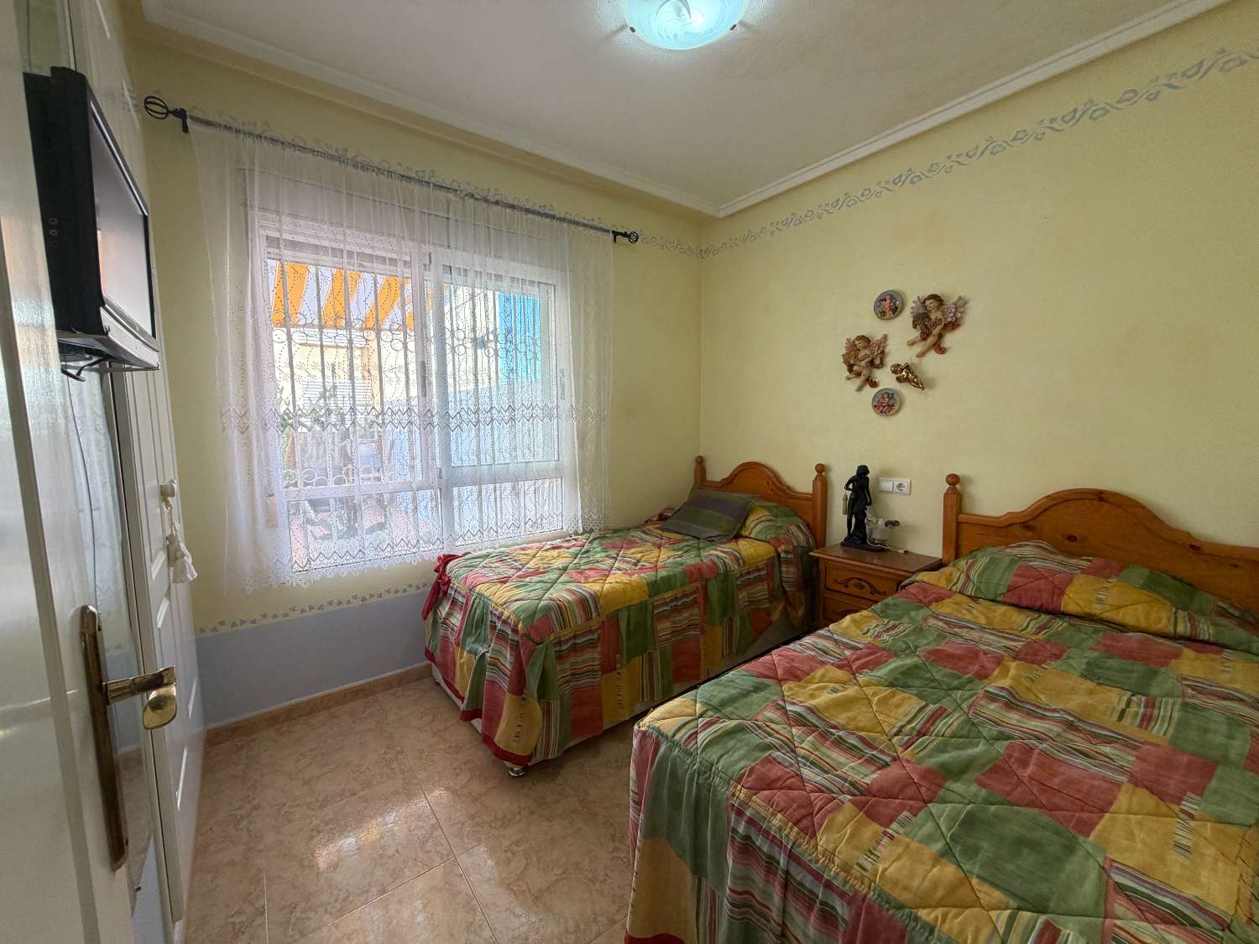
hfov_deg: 102.1
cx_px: 630
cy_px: 472
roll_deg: +0.9
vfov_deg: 85.7
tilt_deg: -5.0
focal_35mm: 14
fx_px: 509
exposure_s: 1/100
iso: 125
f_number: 2.2
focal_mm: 2.22
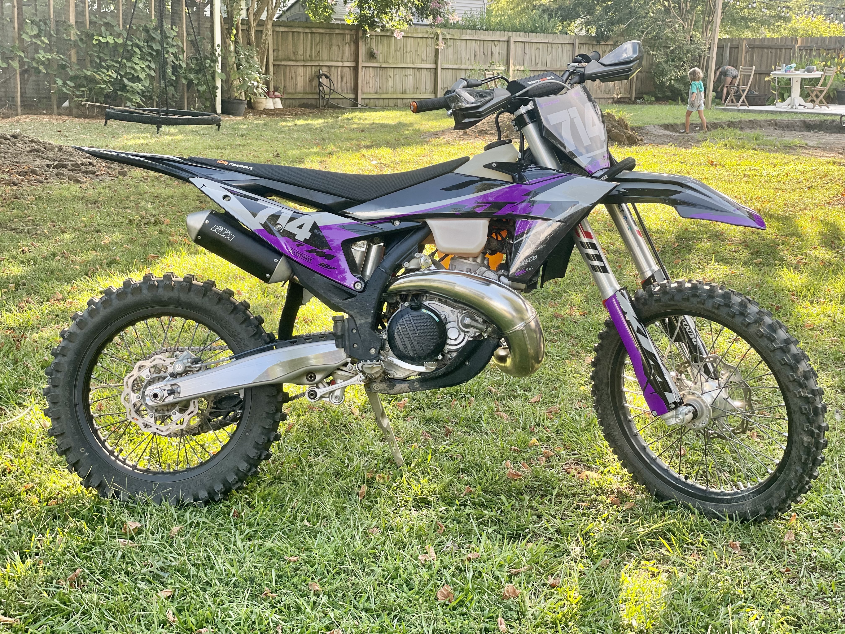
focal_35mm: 52
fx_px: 1269
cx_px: 422
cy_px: 317
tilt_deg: -10.6
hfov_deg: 36.8
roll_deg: -1.7
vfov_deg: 28.0
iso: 32
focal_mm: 6
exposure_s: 1/122
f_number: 2
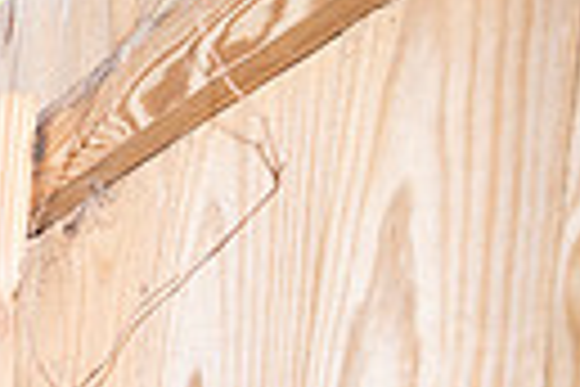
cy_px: 790
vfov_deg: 16.2
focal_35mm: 63
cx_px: -701
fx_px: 1015
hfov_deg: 17.0
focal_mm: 14
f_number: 2.8
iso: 800
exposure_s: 1/400
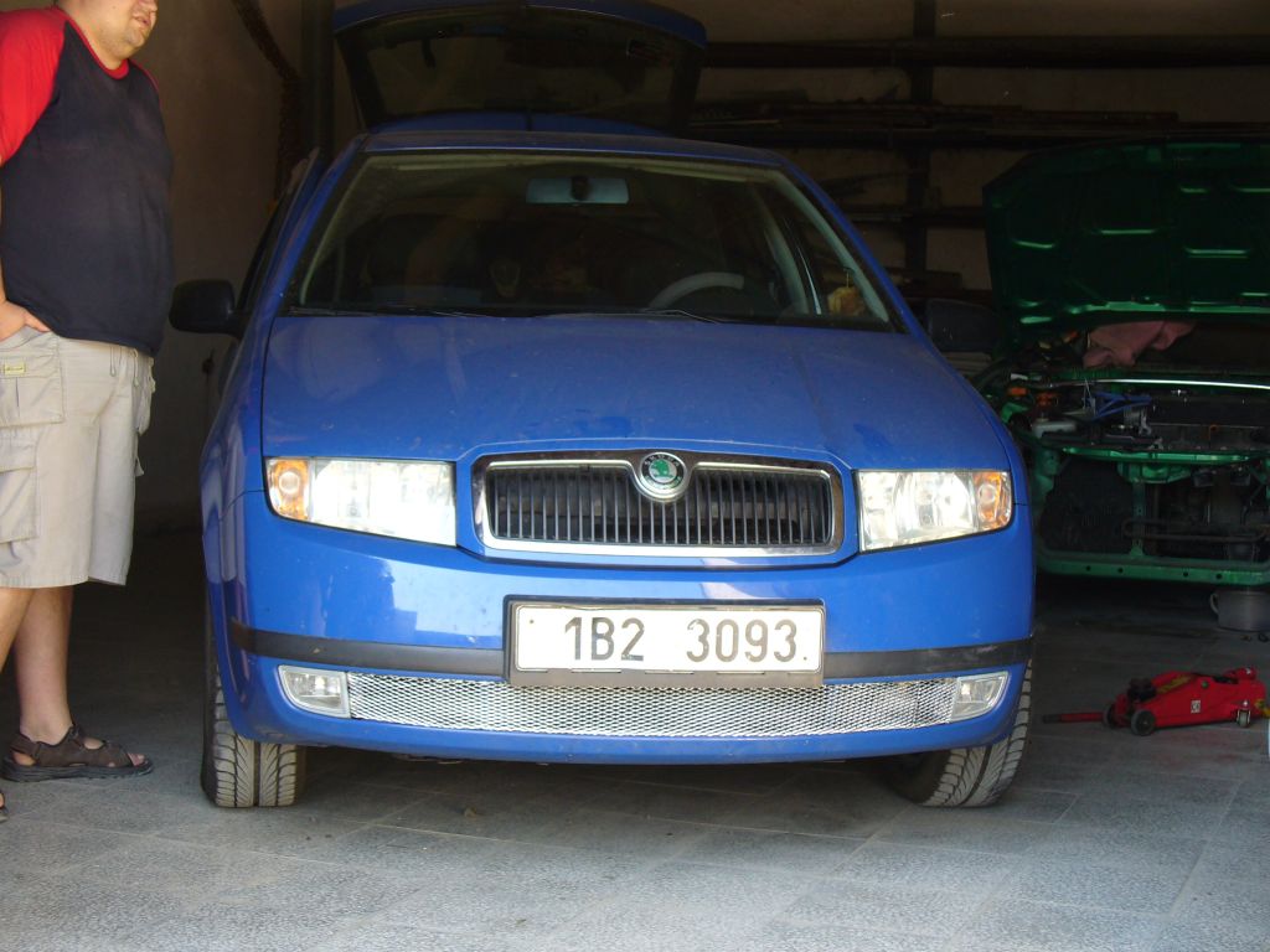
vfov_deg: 24.4
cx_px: 635
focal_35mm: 60
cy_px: 476
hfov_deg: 32.2
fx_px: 2201
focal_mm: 9.9
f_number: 3.1
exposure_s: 1/80
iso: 80
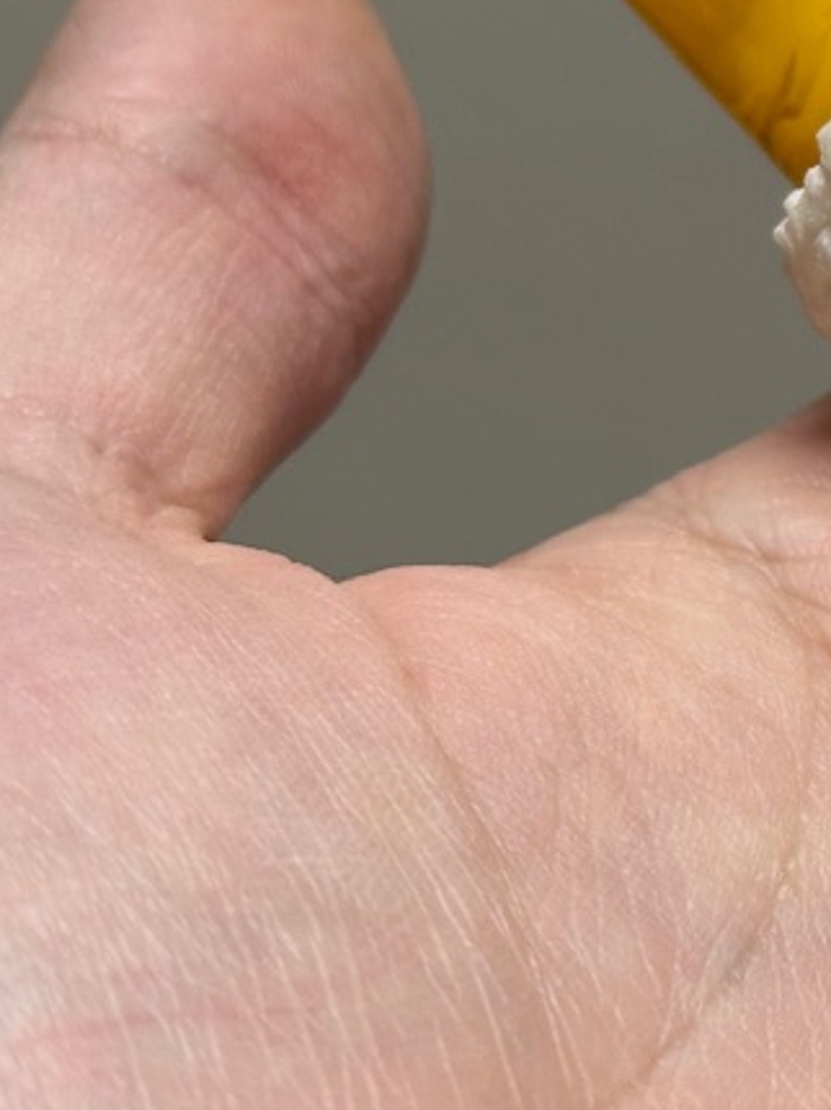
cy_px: 44
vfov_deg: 13.6
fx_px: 4582
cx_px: 1350
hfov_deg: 10.0
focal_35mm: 143
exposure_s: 1/100
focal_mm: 6.86
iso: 50
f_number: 1.78
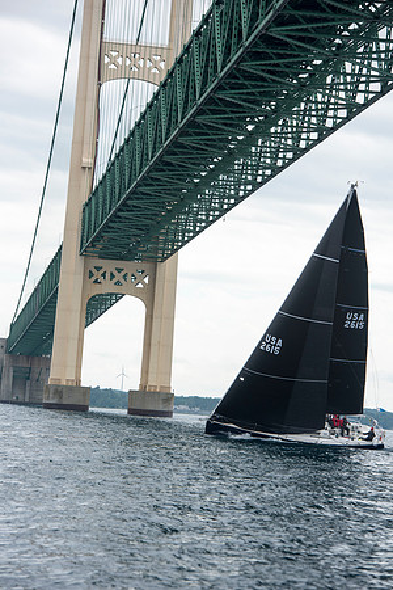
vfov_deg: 15.2
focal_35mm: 135
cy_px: 295
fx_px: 2210
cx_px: 196
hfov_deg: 10.2
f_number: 5.6
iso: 250
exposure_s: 1/800
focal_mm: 135
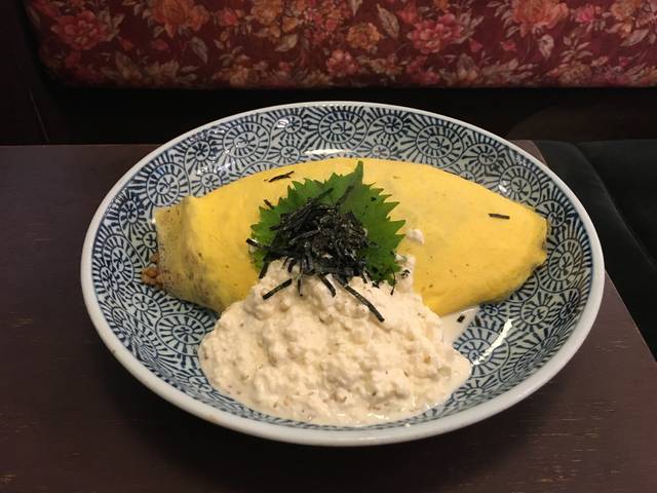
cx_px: 328
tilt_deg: -41.1
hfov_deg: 61.7
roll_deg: +0.0
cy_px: 246
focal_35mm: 29
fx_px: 550
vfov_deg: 48.2
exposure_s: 1/30
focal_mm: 4.15
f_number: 2.2
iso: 200
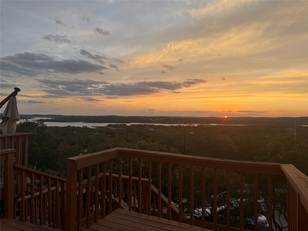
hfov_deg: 71.6
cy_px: 116
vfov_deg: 56.8
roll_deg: -1.1
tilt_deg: +0.3
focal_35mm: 24
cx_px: 154
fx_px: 214
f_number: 1.78
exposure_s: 1/728
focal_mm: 6.76
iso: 80
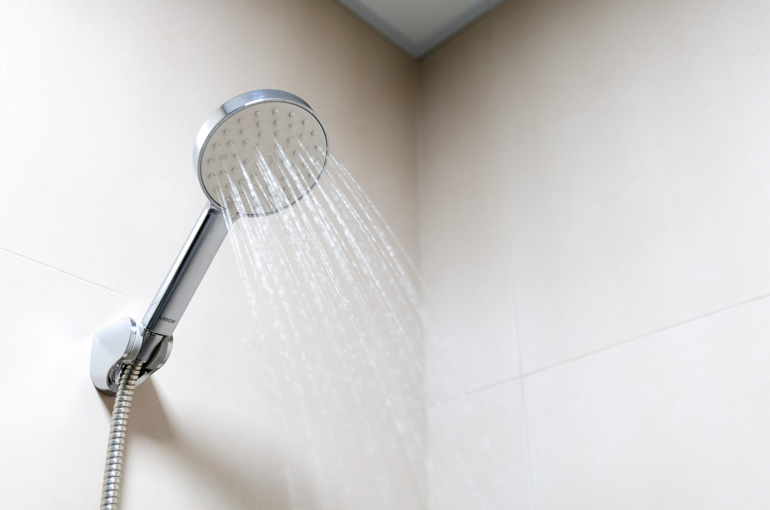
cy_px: 255
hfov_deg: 51.4
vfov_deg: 35.3
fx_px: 800
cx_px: 385
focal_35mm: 38
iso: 100
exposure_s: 1/50
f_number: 1.8
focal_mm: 25
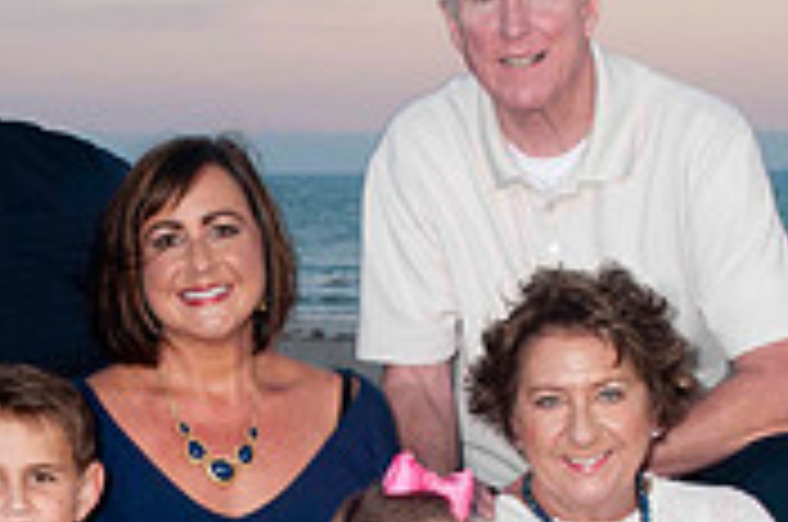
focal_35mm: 159
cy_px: 466
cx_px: 261
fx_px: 3474
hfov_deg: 12.9
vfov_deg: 8.6
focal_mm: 32
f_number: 8
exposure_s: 1/60
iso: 200
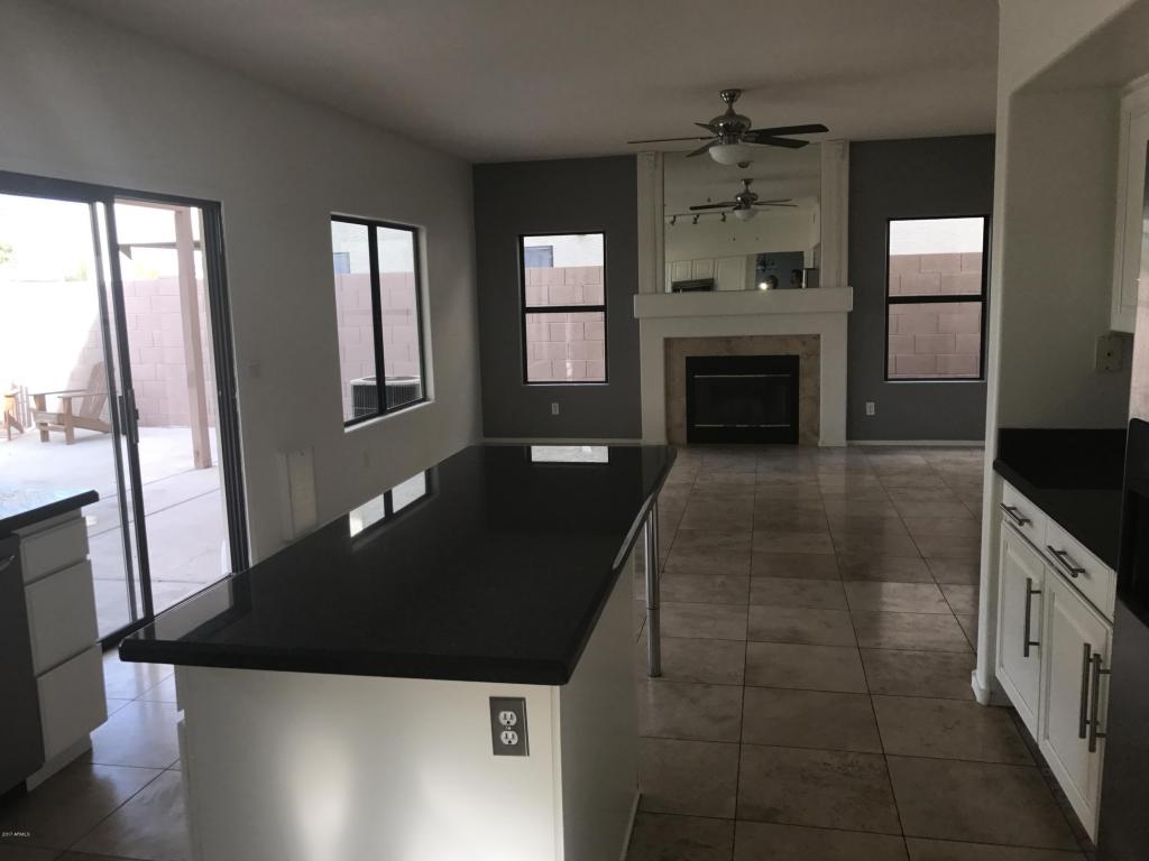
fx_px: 929
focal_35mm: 28
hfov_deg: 63.4
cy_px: 430
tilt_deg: -8.2
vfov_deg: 49.7
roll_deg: +1.7
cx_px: 574
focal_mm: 3.99
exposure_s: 1/165
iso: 20
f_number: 1.8
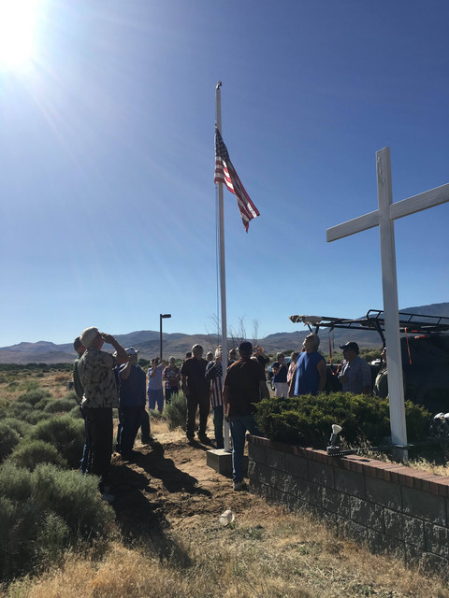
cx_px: 224
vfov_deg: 61.7
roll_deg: +0.9
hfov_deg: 48.2
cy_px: 299
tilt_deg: +6.8
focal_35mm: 29
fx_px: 502
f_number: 2.2
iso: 25
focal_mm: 4.15
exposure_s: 1/2849
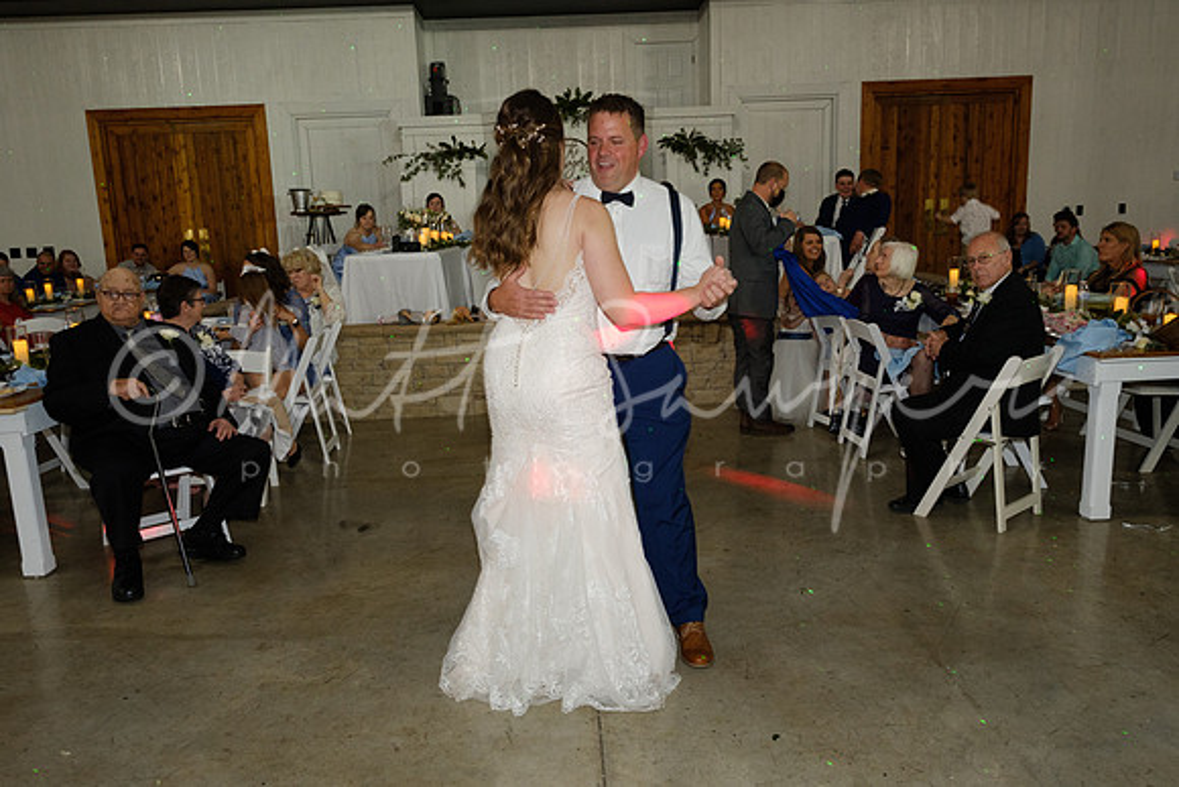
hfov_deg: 67.4
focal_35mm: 27
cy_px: 394
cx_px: 590
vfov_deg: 48.0
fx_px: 884
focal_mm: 18.2
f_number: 4
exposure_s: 1/40
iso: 1600
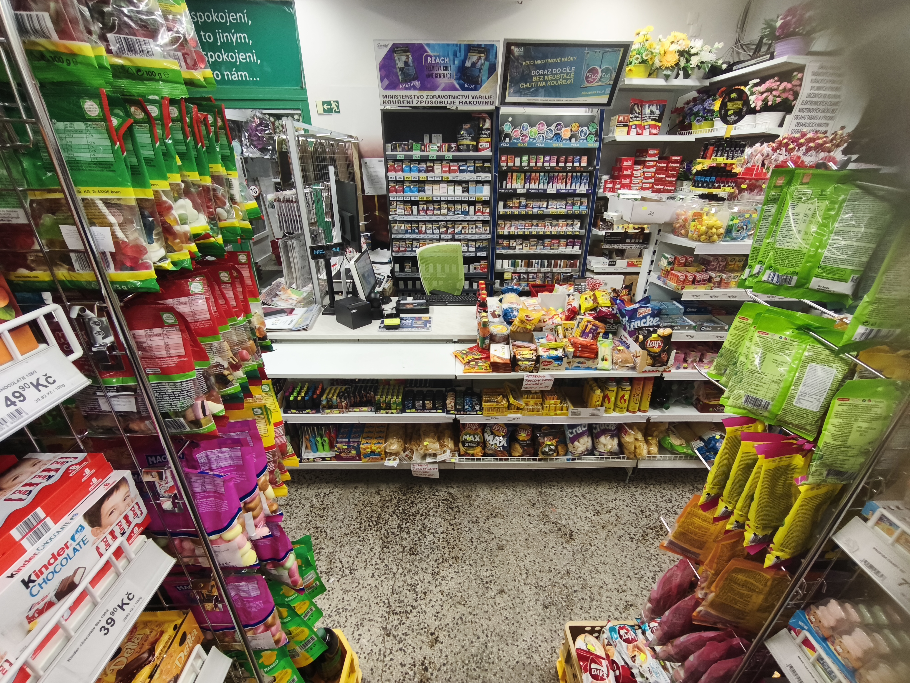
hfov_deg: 98.2
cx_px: 455
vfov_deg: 81.7
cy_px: 342
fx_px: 394
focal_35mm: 15
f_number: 2.2
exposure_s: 1/33.3
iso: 125
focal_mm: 1.91
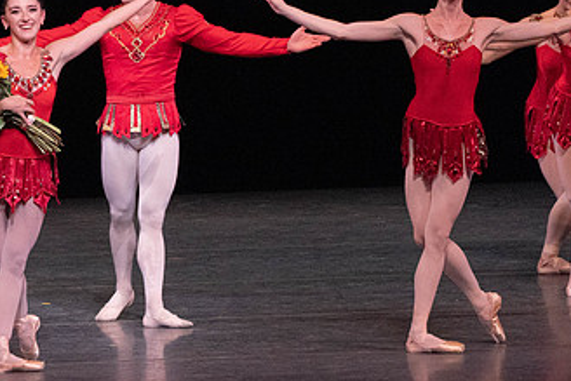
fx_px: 8489
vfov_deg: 2.6
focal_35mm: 535
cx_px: 252
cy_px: 79
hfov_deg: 3.9
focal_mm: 303
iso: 16000
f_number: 14
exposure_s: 1/500
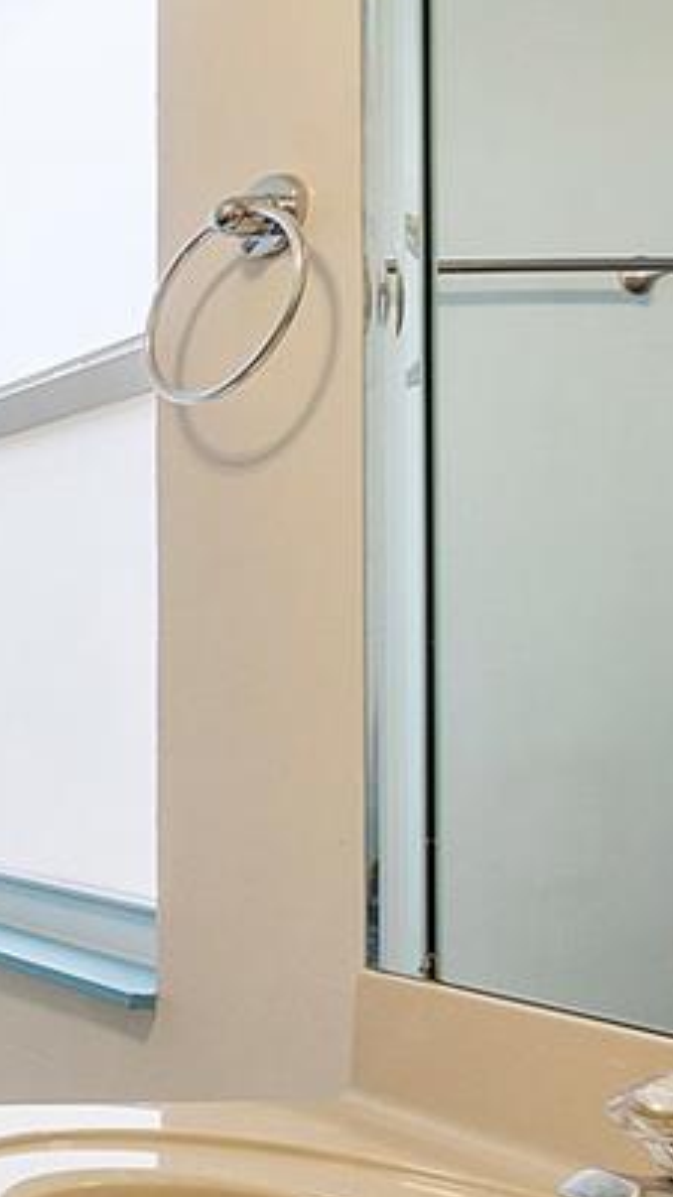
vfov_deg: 50.2
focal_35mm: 40
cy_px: 703
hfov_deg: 16.7
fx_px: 1270
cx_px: -828
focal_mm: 10
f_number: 10
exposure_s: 1/8
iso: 250
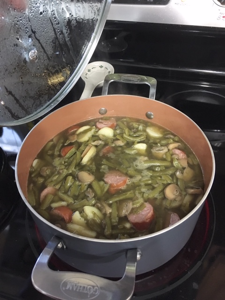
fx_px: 251
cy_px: 150
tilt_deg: -46.6
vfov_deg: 61.7
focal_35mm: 29
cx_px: 112
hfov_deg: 48.2
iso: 250
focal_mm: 4.15
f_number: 2.2
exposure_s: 1/15
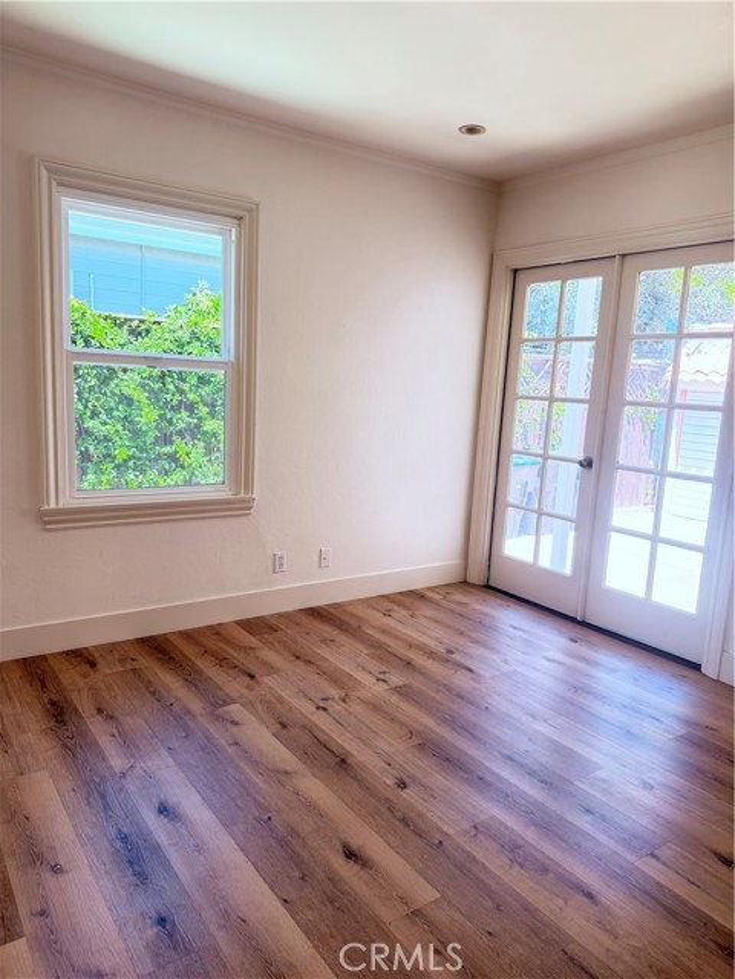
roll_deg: -2.9
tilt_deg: -7.4
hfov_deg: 56.8
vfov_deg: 71.6
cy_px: 490
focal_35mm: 24
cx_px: 368
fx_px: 679
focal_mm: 6.76
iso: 100
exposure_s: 1/121
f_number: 1.78
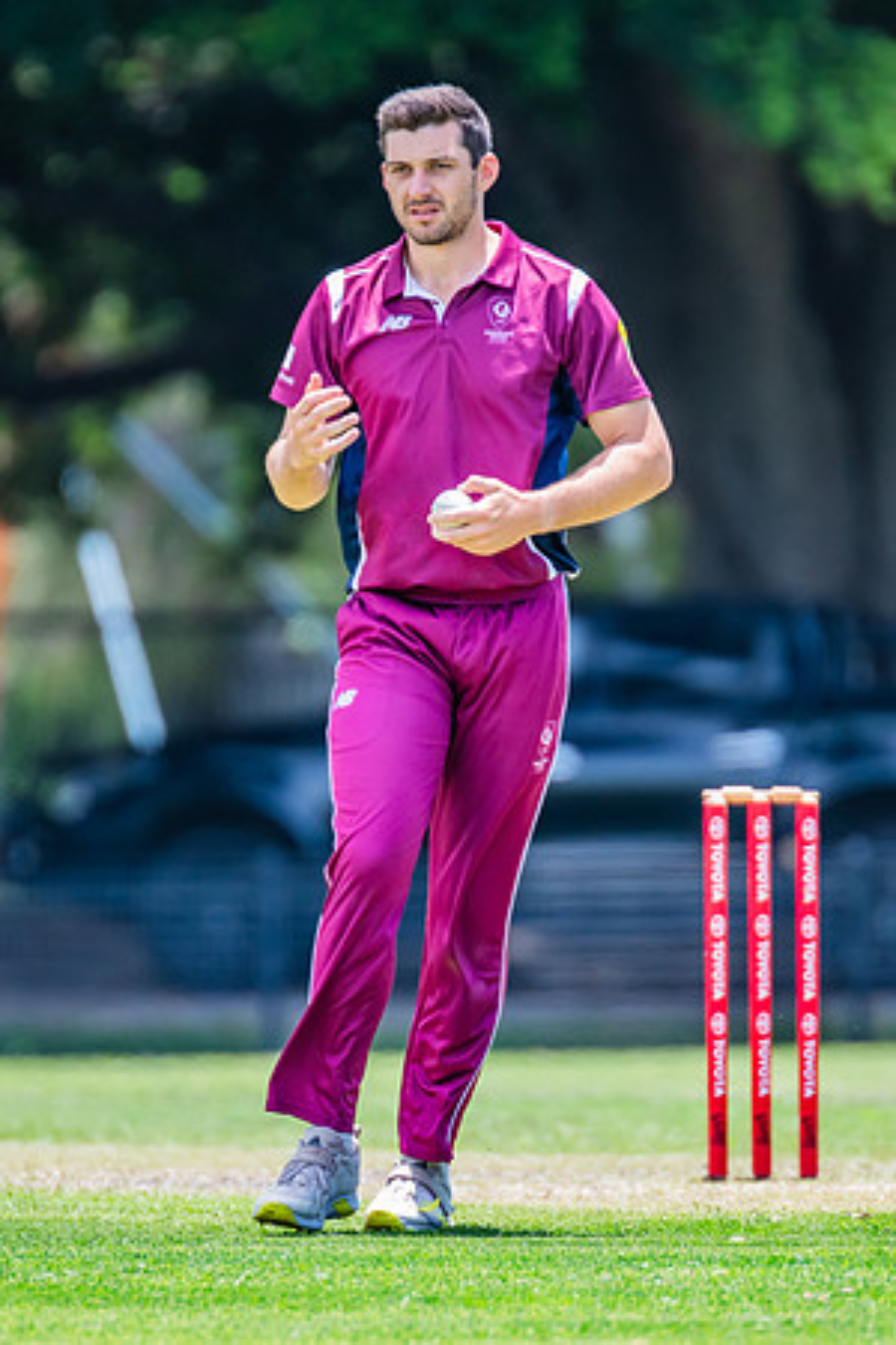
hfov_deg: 1.5
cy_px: 664
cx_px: 360
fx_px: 34766
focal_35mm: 931
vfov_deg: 2.2
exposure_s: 1/1000
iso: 800
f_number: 6.3
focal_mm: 600
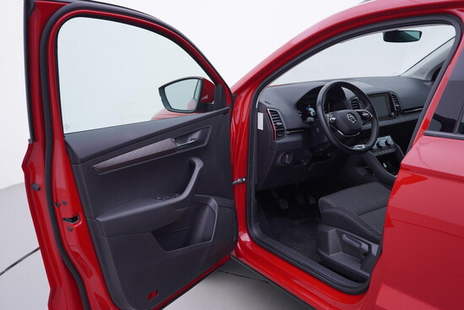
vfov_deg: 36.9
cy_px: 155
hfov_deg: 53.1
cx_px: 232
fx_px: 464
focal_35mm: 36
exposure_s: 1/50
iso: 125
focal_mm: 24
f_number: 3.2
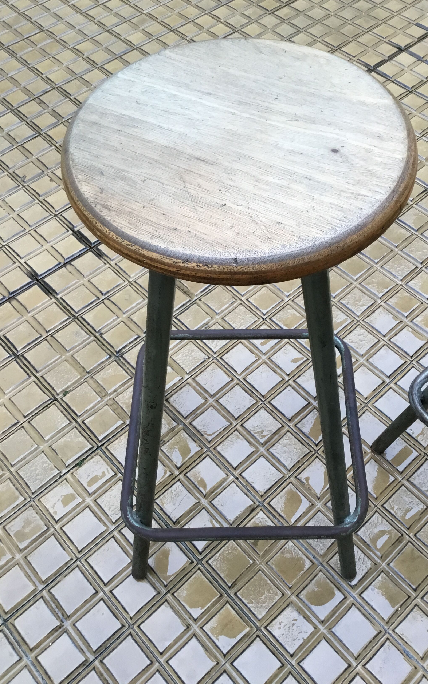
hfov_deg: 38.2
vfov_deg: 58.1
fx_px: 616
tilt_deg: -56.3
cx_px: 247
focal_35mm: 33
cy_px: 341
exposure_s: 1/33
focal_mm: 3.3
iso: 32
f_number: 2.4
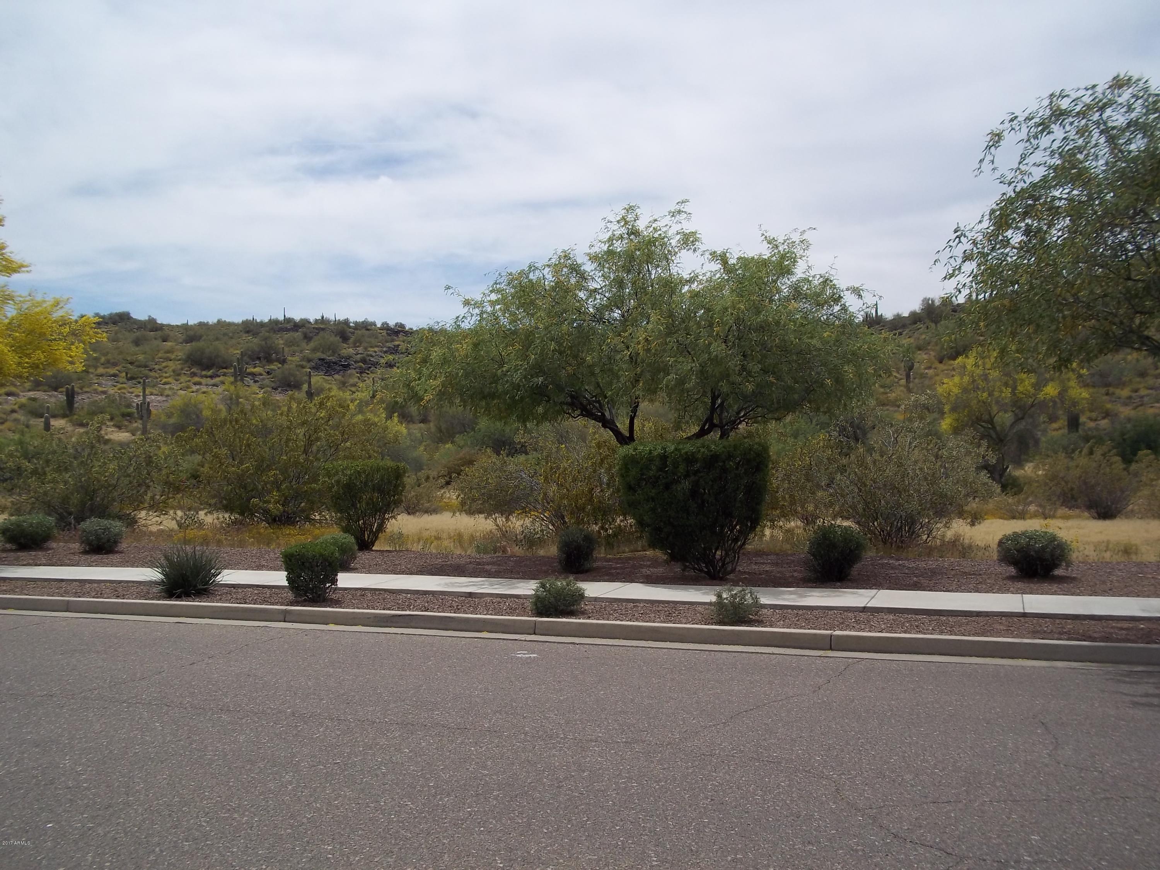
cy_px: 435
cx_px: 580
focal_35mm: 36
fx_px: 1206
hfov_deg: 51.4
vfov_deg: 39.7
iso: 80
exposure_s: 1/400
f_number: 8
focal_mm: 6.5
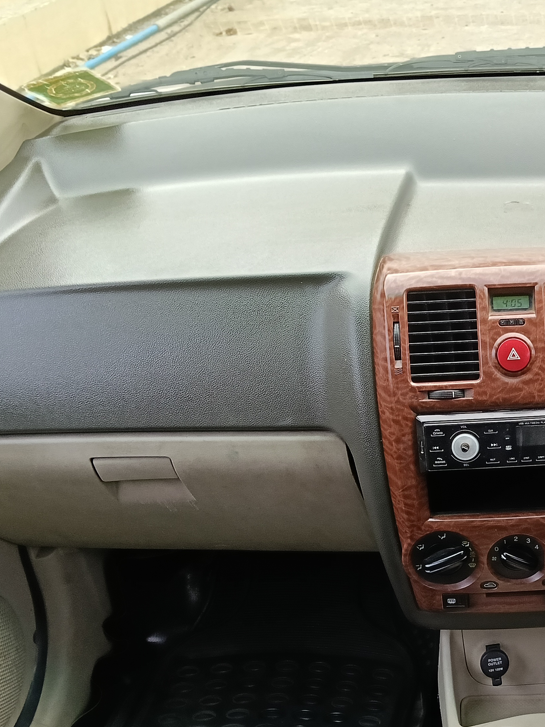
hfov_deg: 27.1
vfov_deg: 38.0
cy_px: 449
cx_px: 574
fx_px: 1050
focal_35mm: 50
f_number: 1.8
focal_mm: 3.98
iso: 160
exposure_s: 1/100
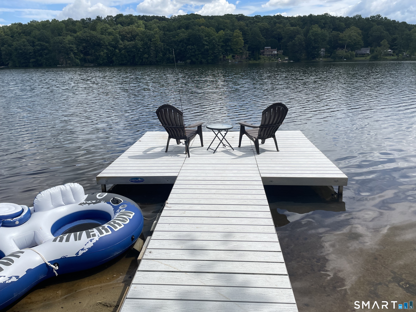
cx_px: 208
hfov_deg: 67.3
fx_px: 312
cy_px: 156
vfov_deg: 53.1
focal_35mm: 26
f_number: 1.6
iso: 32
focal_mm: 4.2
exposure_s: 1/4831
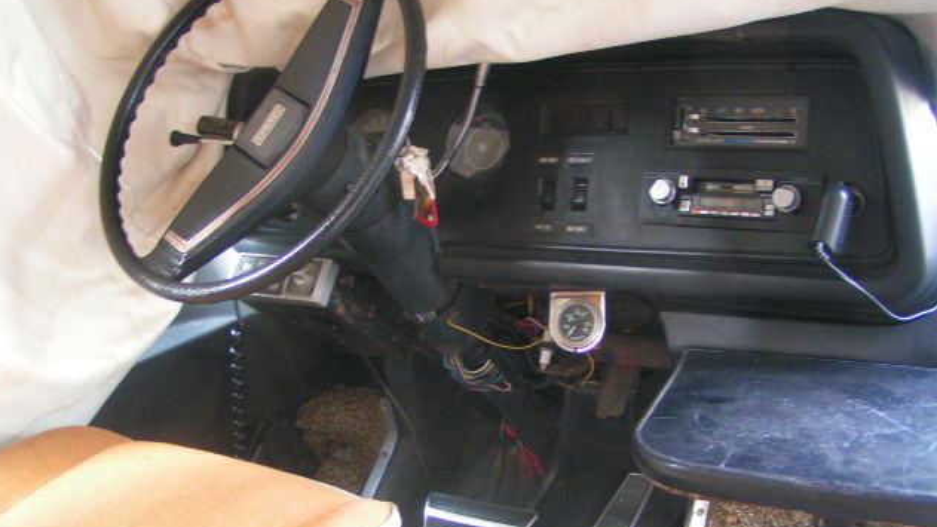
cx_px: 463
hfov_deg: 48.4
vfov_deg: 28.2
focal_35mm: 42
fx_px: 1044
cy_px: 335
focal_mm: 5.8
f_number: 2.8
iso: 200
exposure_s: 1/15
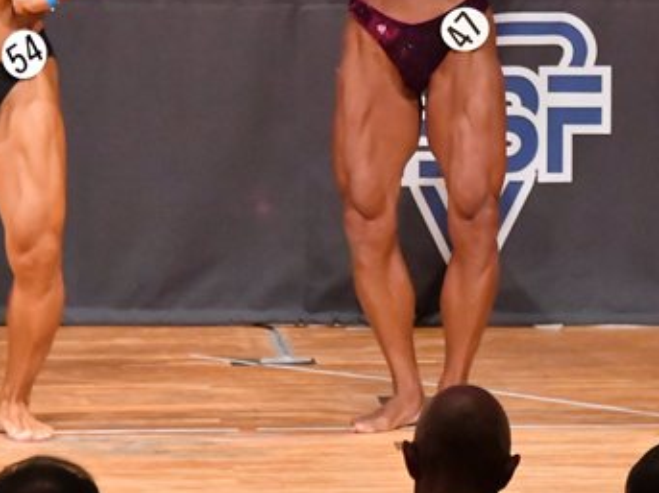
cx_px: 485
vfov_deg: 2.5
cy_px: 54
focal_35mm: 587
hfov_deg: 3.4
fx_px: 11171
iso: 14400
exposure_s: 1/400
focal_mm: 180
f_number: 5.6
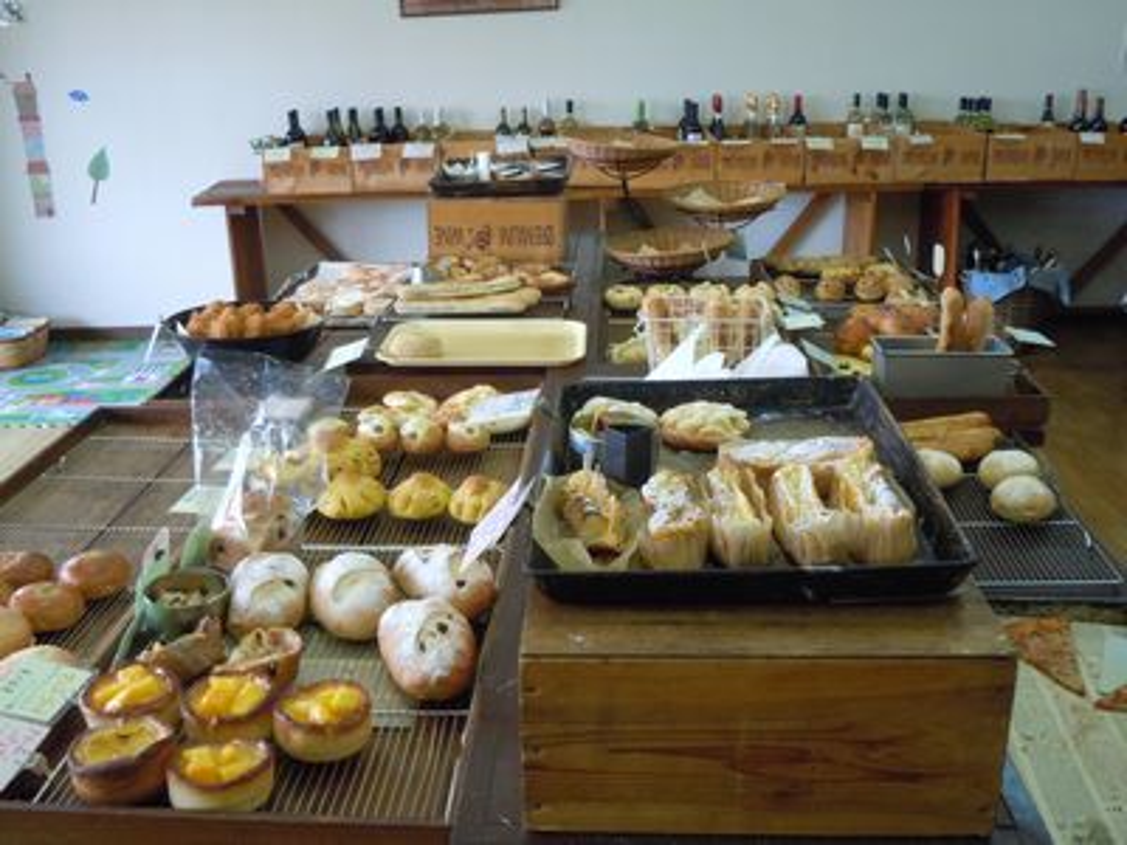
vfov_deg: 36.8
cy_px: 422
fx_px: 1270
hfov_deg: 47.9
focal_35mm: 39
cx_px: 564
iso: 400
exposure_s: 1/50
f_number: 4.3
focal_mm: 6.9
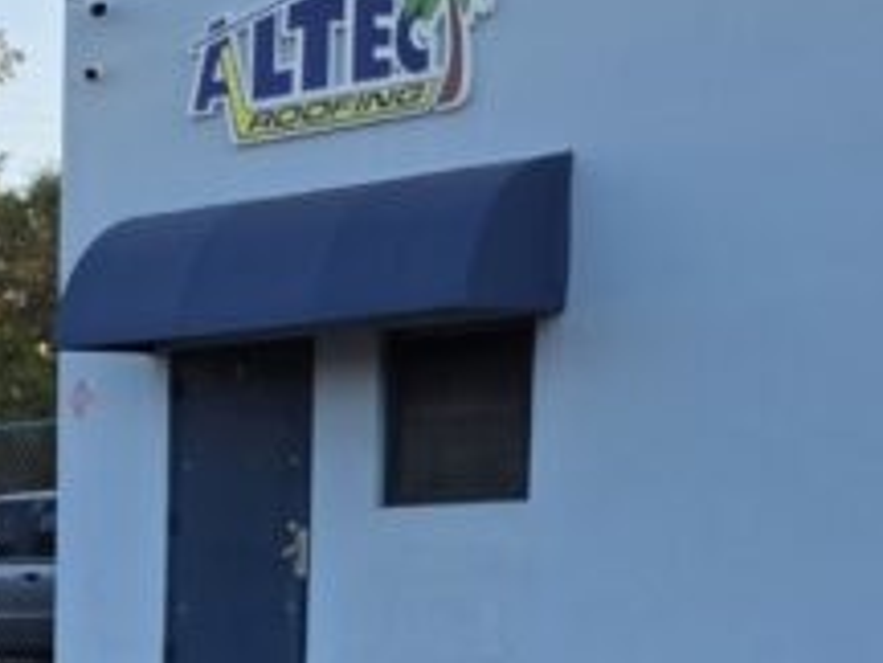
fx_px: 2780
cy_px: 994
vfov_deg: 12.9
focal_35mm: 109
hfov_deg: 16.1
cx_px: -548
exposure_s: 1/1973
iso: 80
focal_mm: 6.25
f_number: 1.7
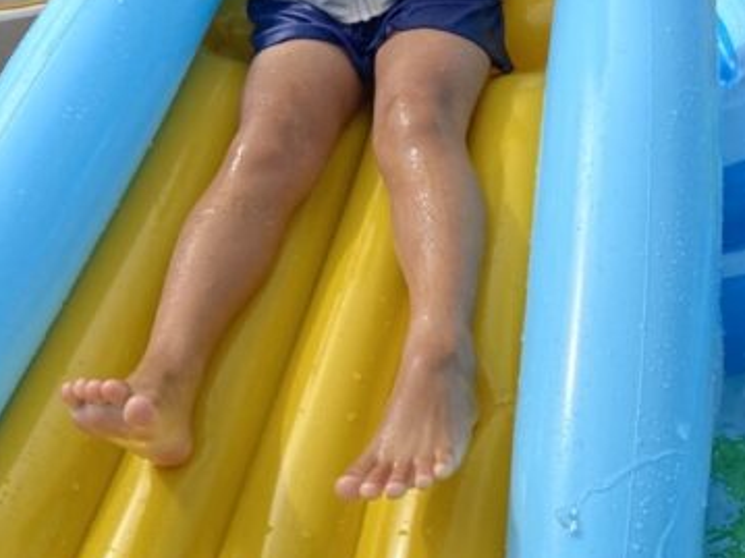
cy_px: 48
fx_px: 1248
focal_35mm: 58
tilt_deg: -8.6
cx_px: 394
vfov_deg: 24.4
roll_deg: +1.0
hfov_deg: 33.2
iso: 32
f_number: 1.8
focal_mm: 4.25
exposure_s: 1/2967
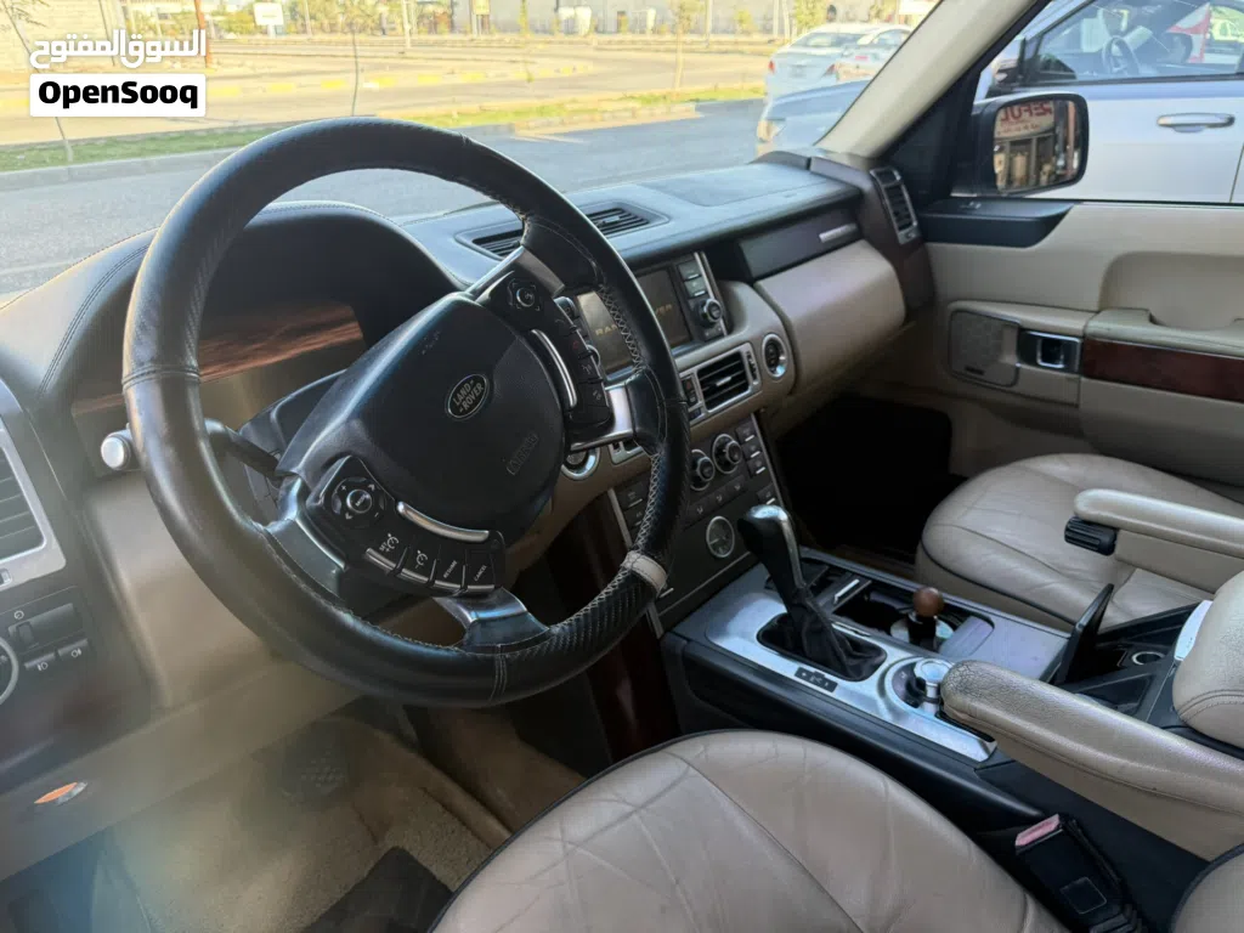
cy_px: 466
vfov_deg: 56.8
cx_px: 622
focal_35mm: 24
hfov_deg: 71.6
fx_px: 862
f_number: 1.78
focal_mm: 6.76
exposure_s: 1/228
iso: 200
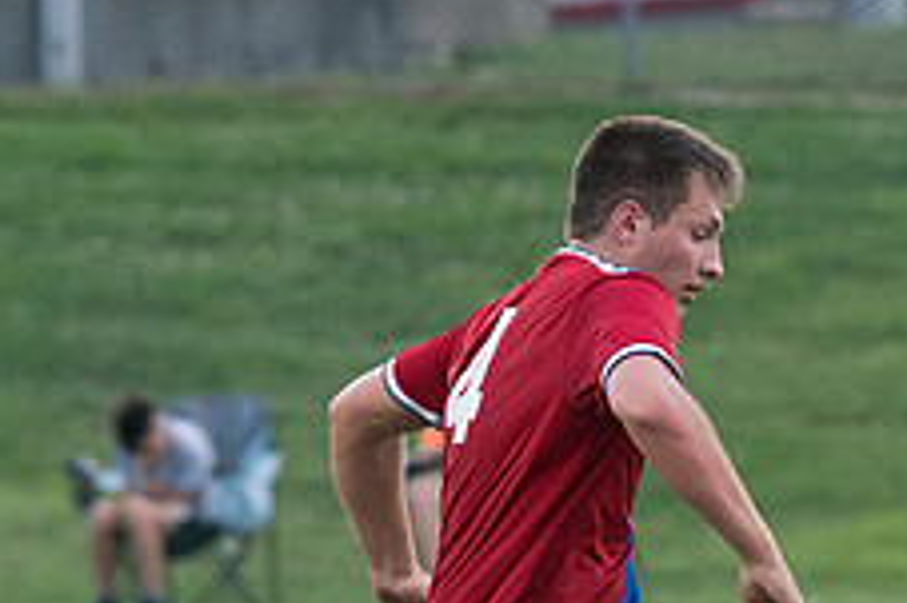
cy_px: 483
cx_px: 518
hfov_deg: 2.9
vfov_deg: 1.9
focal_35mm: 705
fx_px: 17749
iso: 1600
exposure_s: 1/1250
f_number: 4
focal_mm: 146
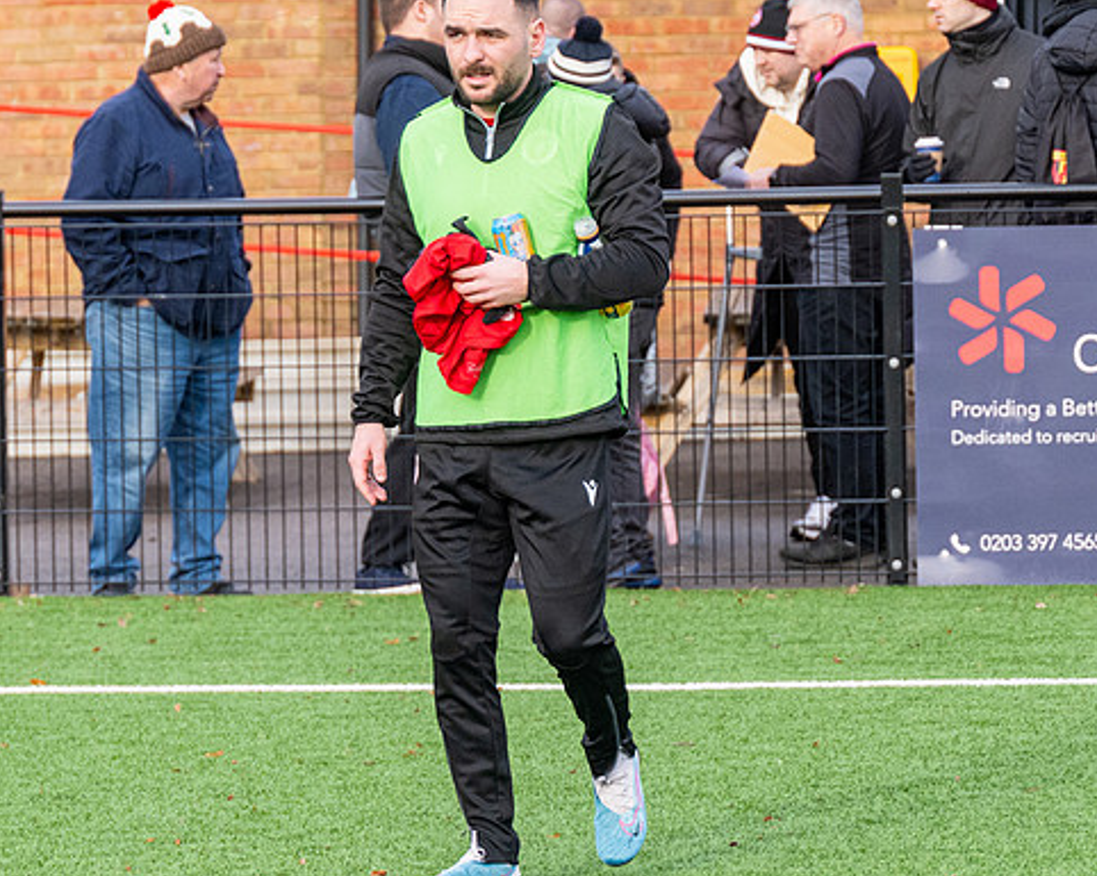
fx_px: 7528
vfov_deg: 6.7
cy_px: 420
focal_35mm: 232
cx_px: 341
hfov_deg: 8.3
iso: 800
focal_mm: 98
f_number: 4
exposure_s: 1/1600
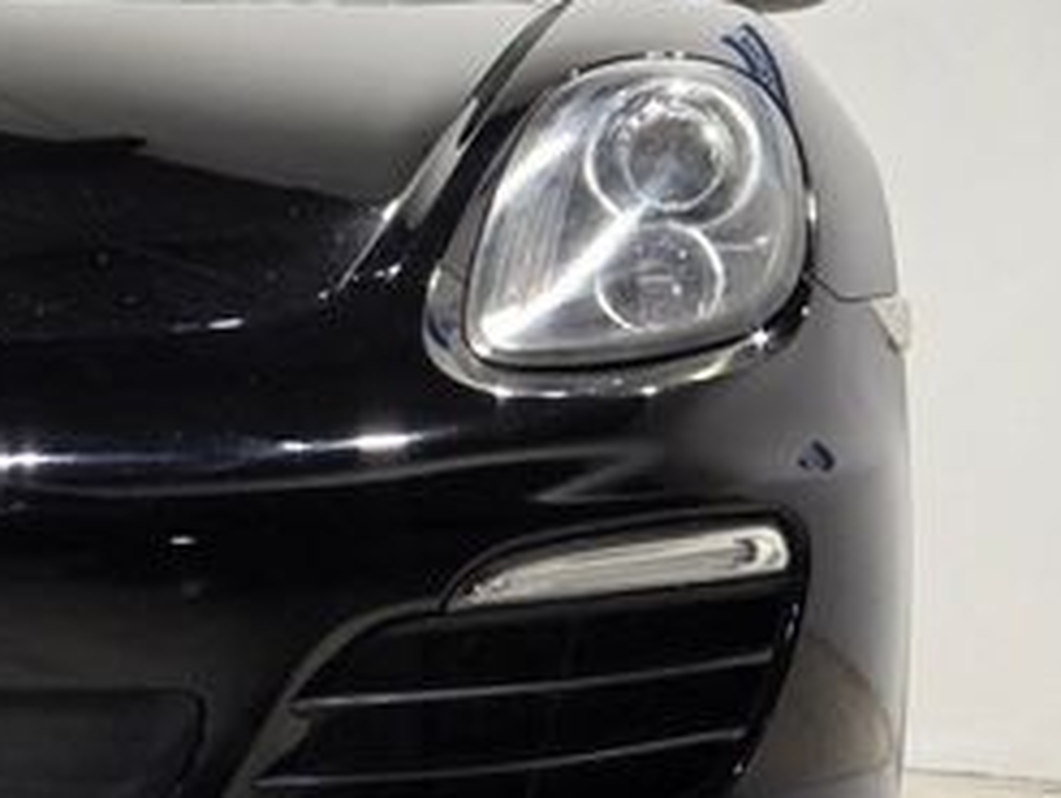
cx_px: -233
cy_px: 259
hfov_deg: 6.6
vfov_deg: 5.0
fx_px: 9173
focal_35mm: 299
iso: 320
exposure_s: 1/120
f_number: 3.4
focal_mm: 18.6
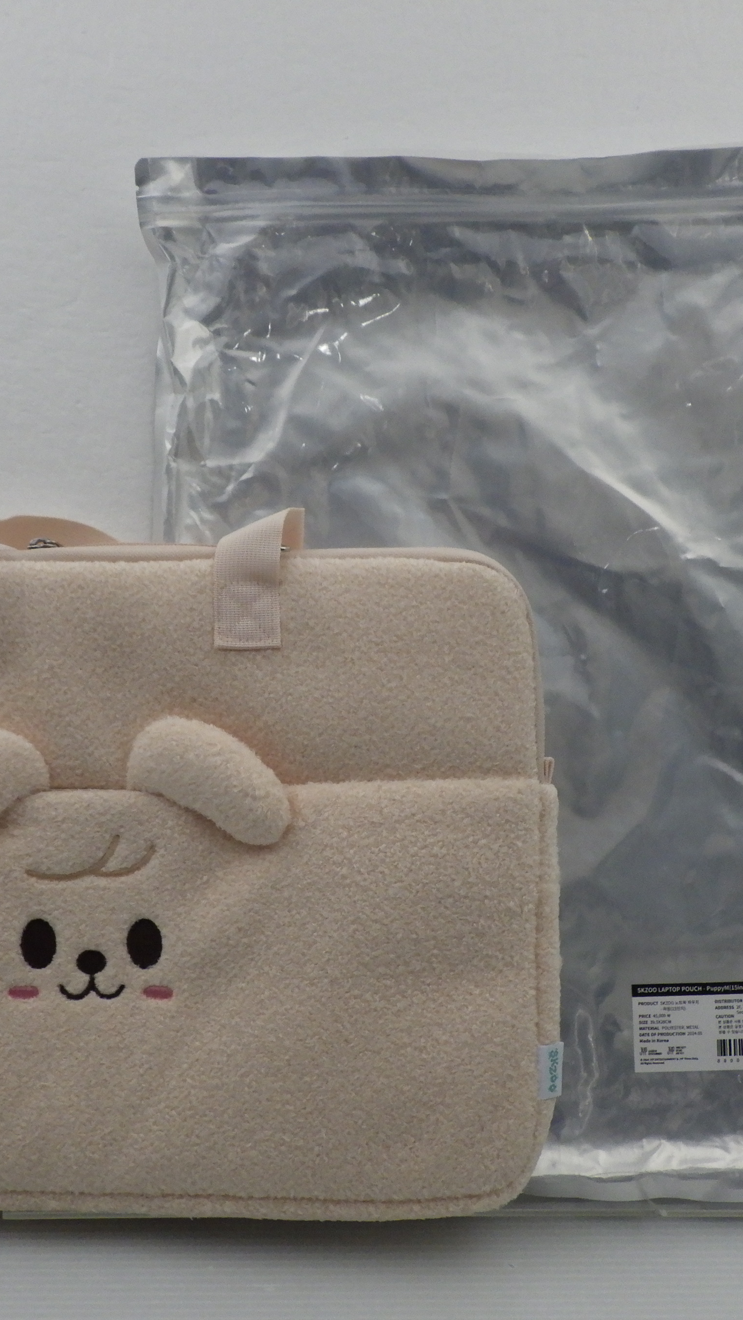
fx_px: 1436
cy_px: 658
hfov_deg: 28.9
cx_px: 261
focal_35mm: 41
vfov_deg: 49.4
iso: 400
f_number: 4.2
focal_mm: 5
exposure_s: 1/125
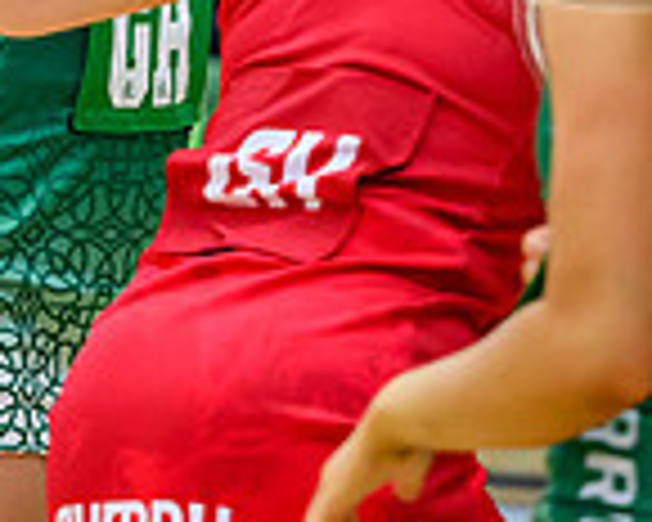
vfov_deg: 2.3
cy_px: -565
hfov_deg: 2.8
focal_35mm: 684
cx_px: 205
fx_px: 13199
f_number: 2.8
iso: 4000
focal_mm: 140
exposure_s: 1/1000
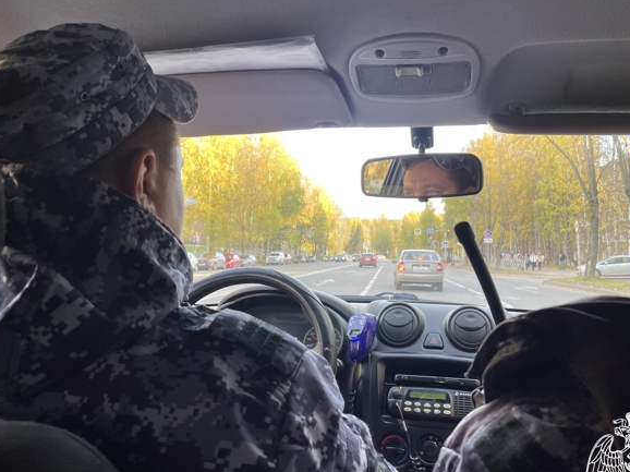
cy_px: 250
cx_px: 341
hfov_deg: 59.9
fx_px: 546
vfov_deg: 46.7
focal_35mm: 30
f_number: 1.6
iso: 50
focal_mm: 4.2
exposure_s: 1/121
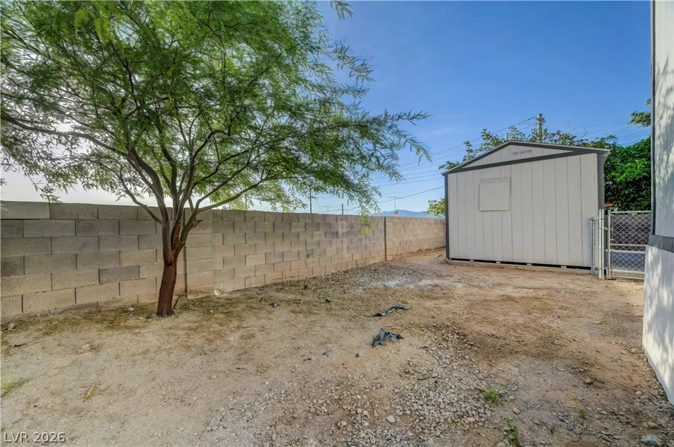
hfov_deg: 104.3
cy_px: 224
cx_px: 337
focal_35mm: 14
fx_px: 262
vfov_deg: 81.1
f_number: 8
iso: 800
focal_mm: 14
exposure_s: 1/320
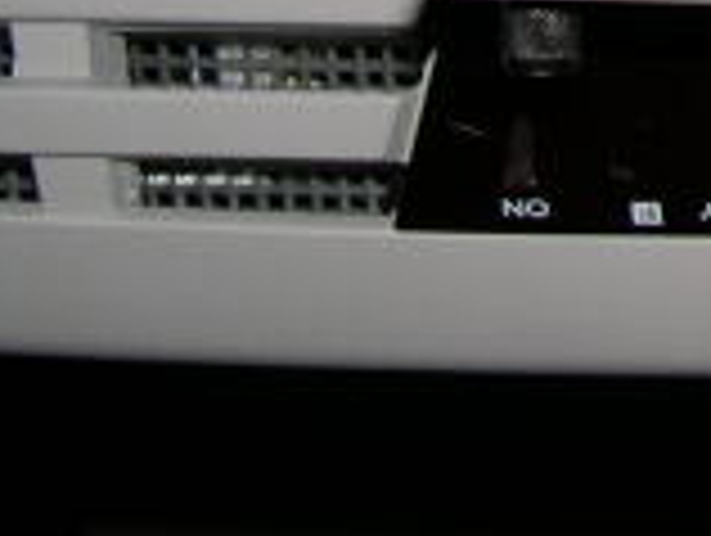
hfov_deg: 10.0
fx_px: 3744
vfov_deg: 7.8
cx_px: 1438
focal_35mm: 182
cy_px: -518
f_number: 2.8
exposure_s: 1/60
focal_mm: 8
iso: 100
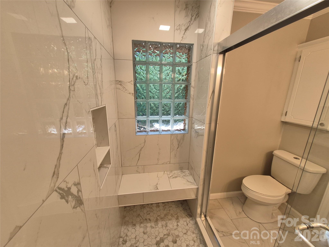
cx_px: 164
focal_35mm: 13
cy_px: 124
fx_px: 124
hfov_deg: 106.2
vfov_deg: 89.9
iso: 100
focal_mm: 1.74
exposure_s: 1/60
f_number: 2.2
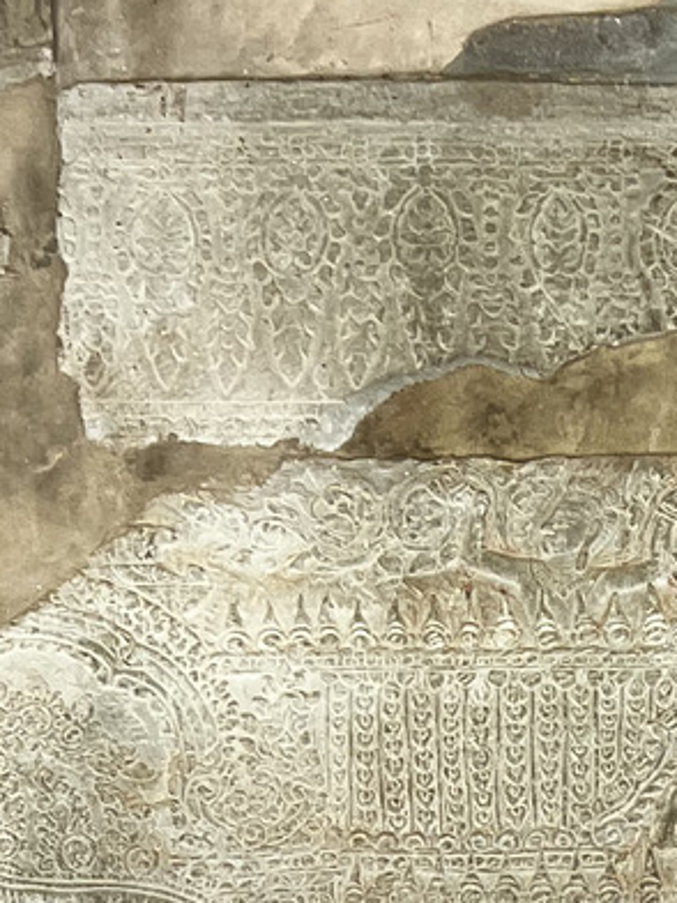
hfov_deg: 13.2
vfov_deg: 15.0
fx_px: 2764
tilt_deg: +6.6
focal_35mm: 106
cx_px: 1013
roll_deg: +0.8
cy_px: 1831
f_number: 1.5
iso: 50
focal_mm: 5.7
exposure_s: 1/121
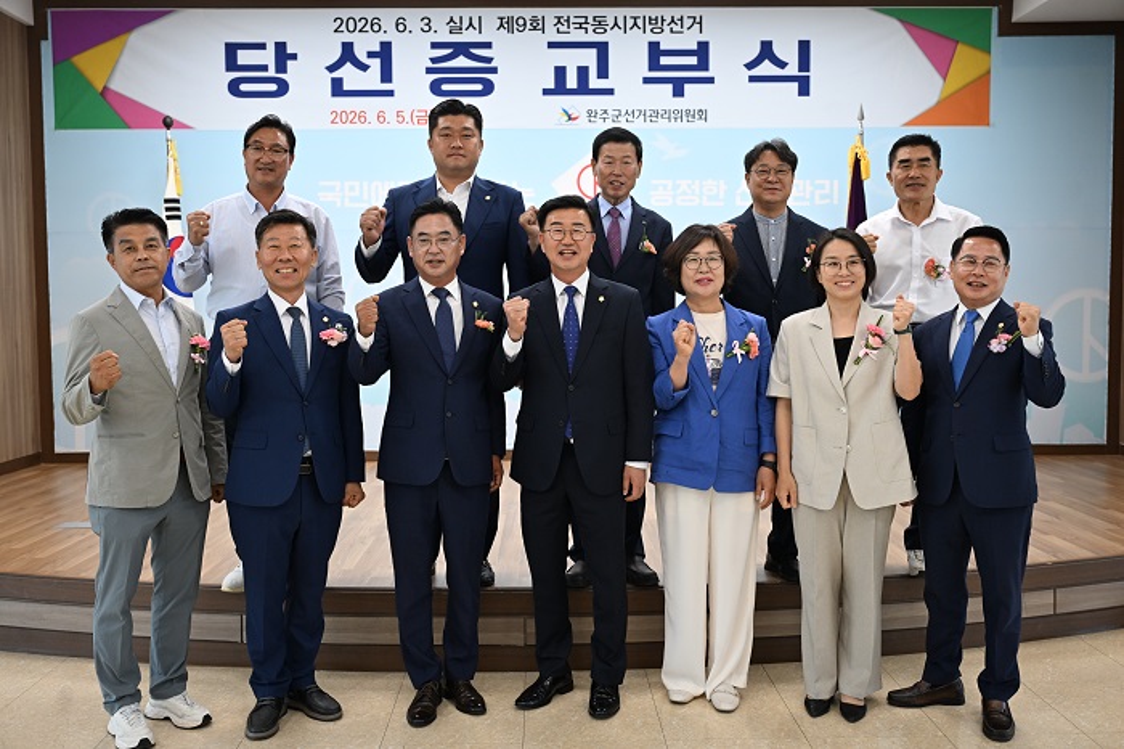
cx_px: 562
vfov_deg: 38.3
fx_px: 1077
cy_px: 374
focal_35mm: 34
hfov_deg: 55.1
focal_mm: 34.5
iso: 1000
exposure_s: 1/200
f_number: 4.5
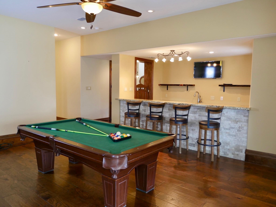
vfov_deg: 53.1
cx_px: 138
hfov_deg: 67.3
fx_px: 207
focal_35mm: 26
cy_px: 104
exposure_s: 1/60
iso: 640
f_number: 2.8
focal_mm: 13
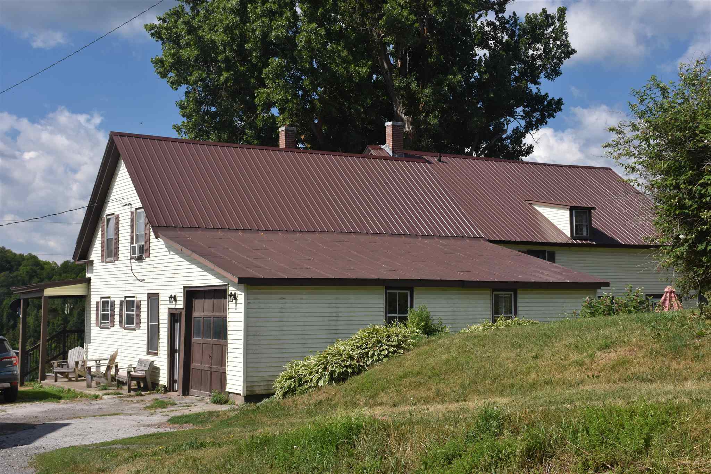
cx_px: 356
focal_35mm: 51
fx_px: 1007
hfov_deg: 38.9
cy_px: 237
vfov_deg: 26.5
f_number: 8
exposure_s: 1/500
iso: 400
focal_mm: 34
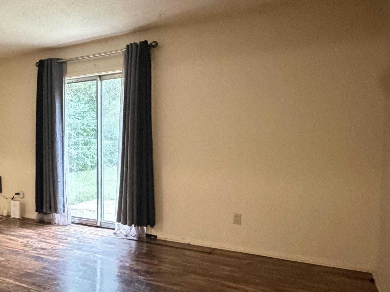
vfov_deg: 45.3
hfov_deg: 54.3
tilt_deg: -5.0
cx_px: 77
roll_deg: -0.1
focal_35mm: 31
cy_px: 169
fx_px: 349
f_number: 2.2
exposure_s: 1/60
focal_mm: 2.22
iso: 1250
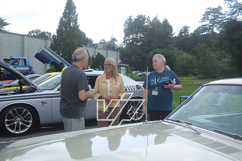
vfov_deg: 35.0
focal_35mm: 38
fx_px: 255
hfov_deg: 50.7
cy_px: 80
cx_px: 121
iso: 320
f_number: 7.1
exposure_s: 1/160
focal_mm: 38
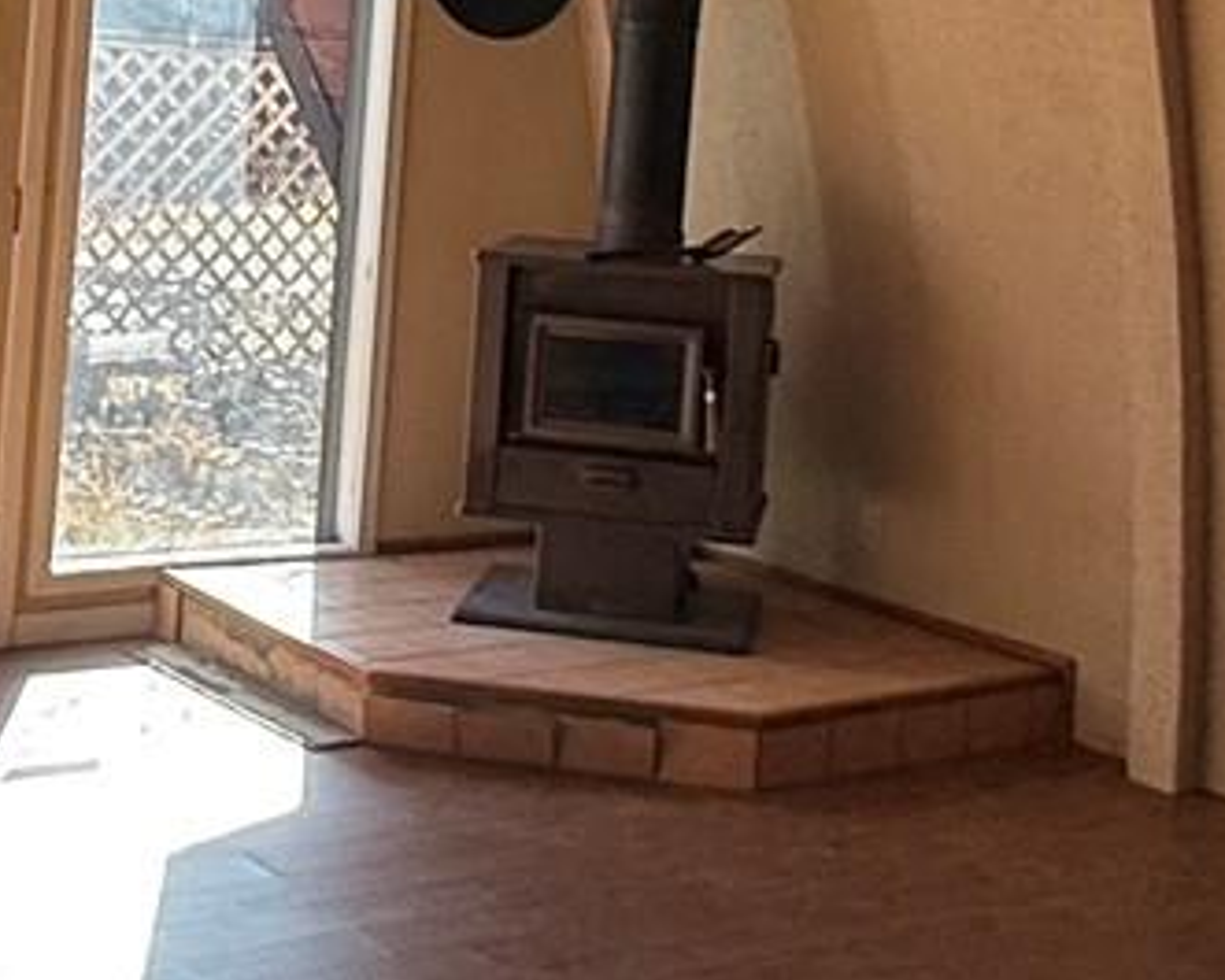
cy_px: 18
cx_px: 437
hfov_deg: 28.6
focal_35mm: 66
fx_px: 2394
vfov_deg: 22.3
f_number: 2.2
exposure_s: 1/234
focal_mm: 2.22
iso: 50
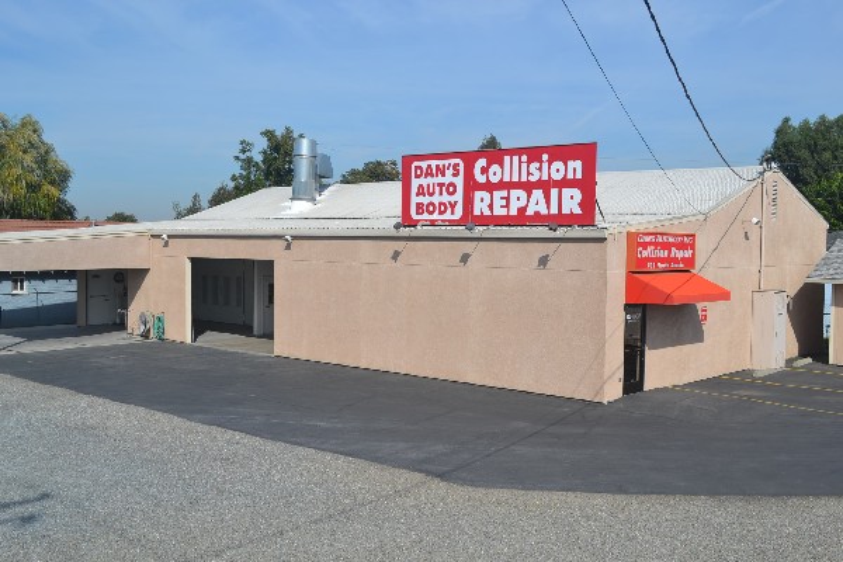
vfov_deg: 34.2
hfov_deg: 49.6
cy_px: 281
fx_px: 913
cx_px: 422
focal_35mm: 39
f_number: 9
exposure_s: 1/320
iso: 100
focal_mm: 26
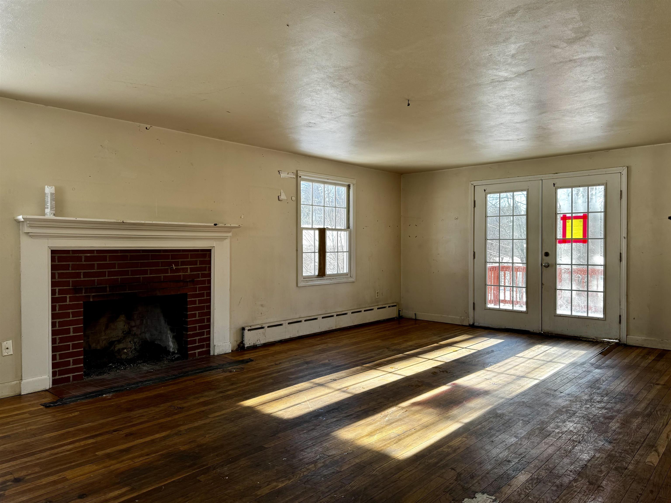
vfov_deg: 56.8
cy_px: 252
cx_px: 336
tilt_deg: -1.7
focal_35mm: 24
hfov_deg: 71.6
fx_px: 465
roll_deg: +0.9
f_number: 1.78
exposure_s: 1/340
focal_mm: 6.76
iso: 80
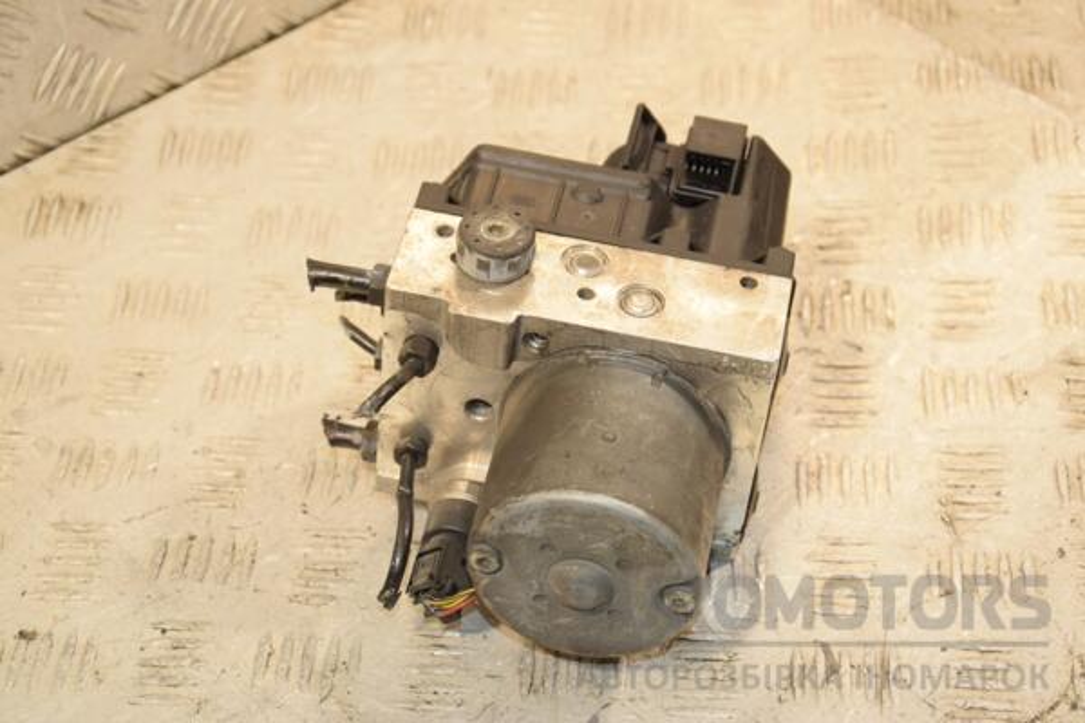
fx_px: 2351
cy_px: 362
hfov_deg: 26.0
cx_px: 542
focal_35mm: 78
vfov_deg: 17.5
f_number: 6.3
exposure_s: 1/200
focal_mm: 52
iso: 800
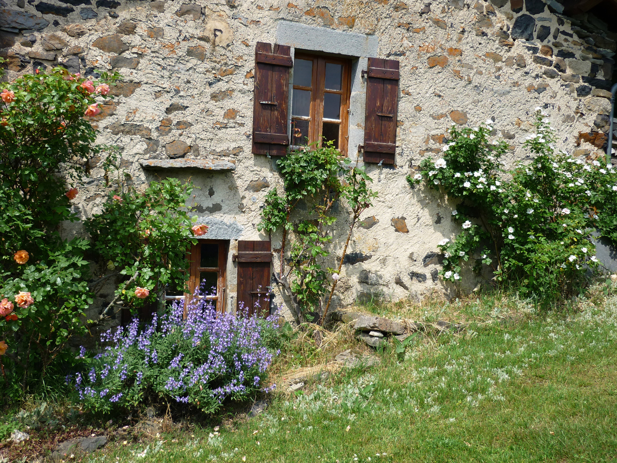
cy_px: 232
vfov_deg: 36.8
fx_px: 695
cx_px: 308
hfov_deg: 47.9
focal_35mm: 39
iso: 80
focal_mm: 6.4
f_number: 3
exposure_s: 1/800
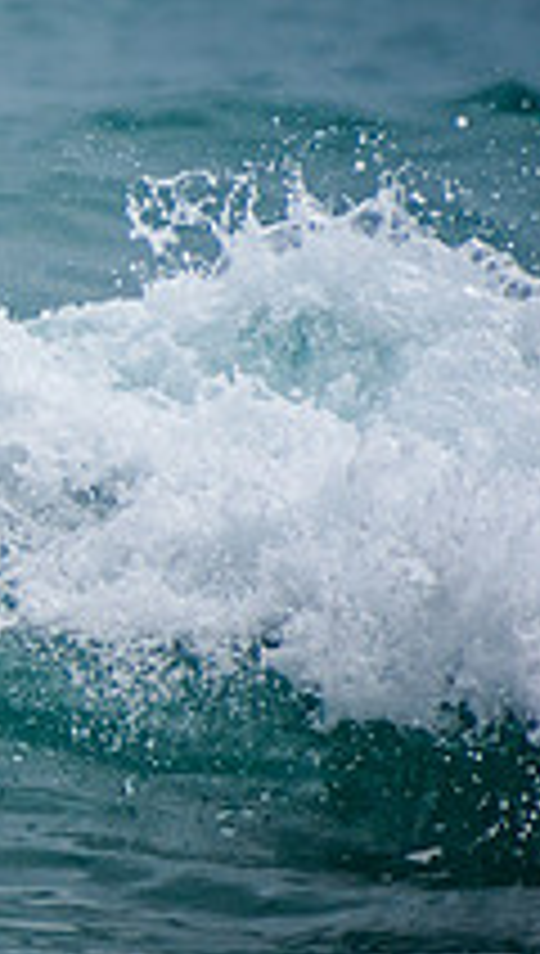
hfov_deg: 0.7
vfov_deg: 1.3
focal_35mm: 1716
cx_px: -752
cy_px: 434
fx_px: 43474
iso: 320
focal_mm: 400
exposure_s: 1/2000
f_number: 5.6
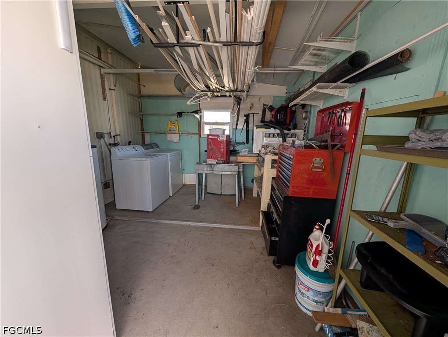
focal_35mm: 12
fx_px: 155
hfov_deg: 110.5
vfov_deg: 94.6
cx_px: 224
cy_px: 168
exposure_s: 1/132
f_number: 1.7
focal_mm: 2.02
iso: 54
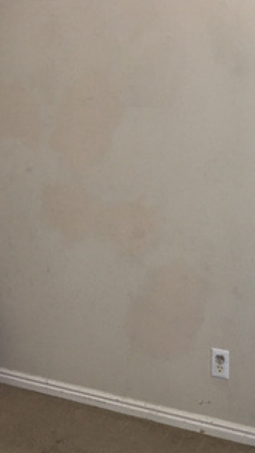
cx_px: -13
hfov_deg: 18.0
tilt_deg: -2.2
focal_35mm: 65
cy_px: 144
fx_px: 781
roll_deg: +0.3
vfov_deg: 32.0
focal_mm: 4.15
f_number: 2.2
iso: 50
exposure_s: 1/15
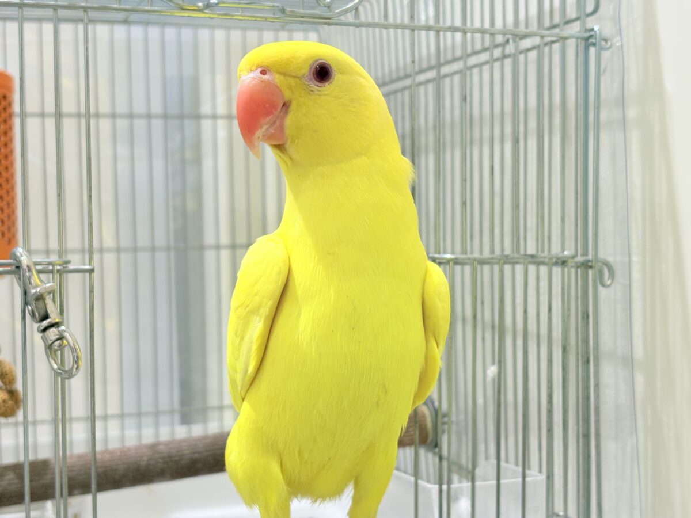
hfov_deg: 36.8
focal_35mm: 52
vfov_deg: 28.0
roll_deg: +2.0
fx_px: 1038
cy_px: 259
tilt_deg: +1.8
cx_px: 346
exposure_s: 1/100
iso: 50
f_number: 1.6
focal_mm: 5.96
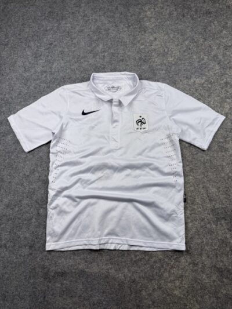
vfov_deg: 71.6
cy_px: 154
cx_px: 116
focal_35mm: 24
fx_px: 214
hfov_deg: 56.8
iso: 80
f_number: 1.78
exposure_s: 1/303
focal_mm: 6.76
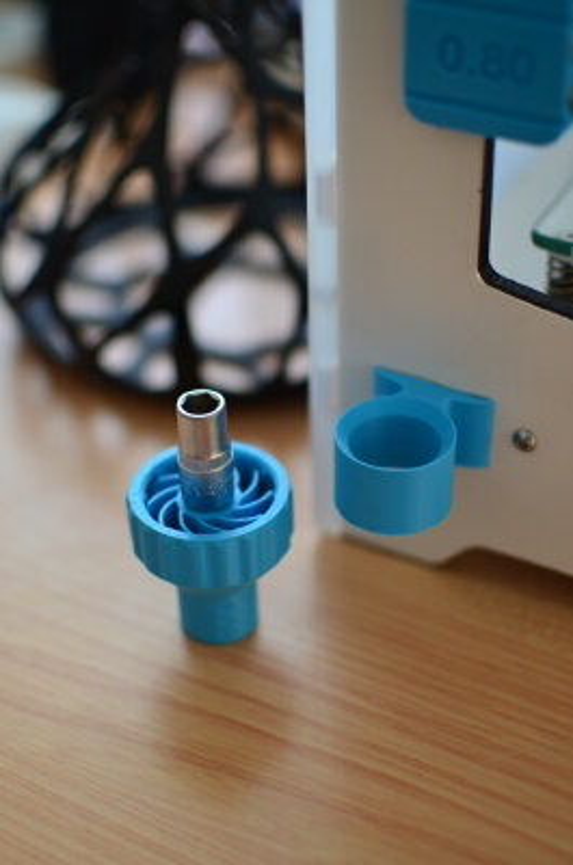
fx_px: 1259
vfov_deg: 37.9
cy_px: 432
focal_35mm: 52
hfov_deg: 25.6
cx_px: 286
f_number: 1.8
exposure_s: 1/25
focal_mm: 35
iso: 250
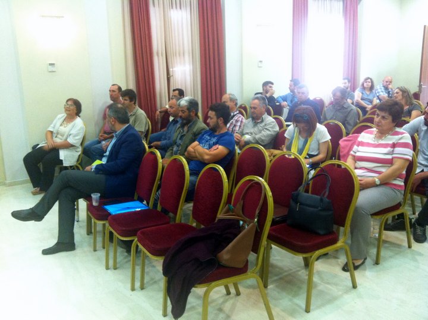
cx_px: 214
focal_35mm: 35
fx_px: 432
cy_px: 160
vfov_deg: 40.6
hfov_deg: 52.7
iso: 200
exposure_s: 1/17
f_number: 2.8
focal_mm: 3.85
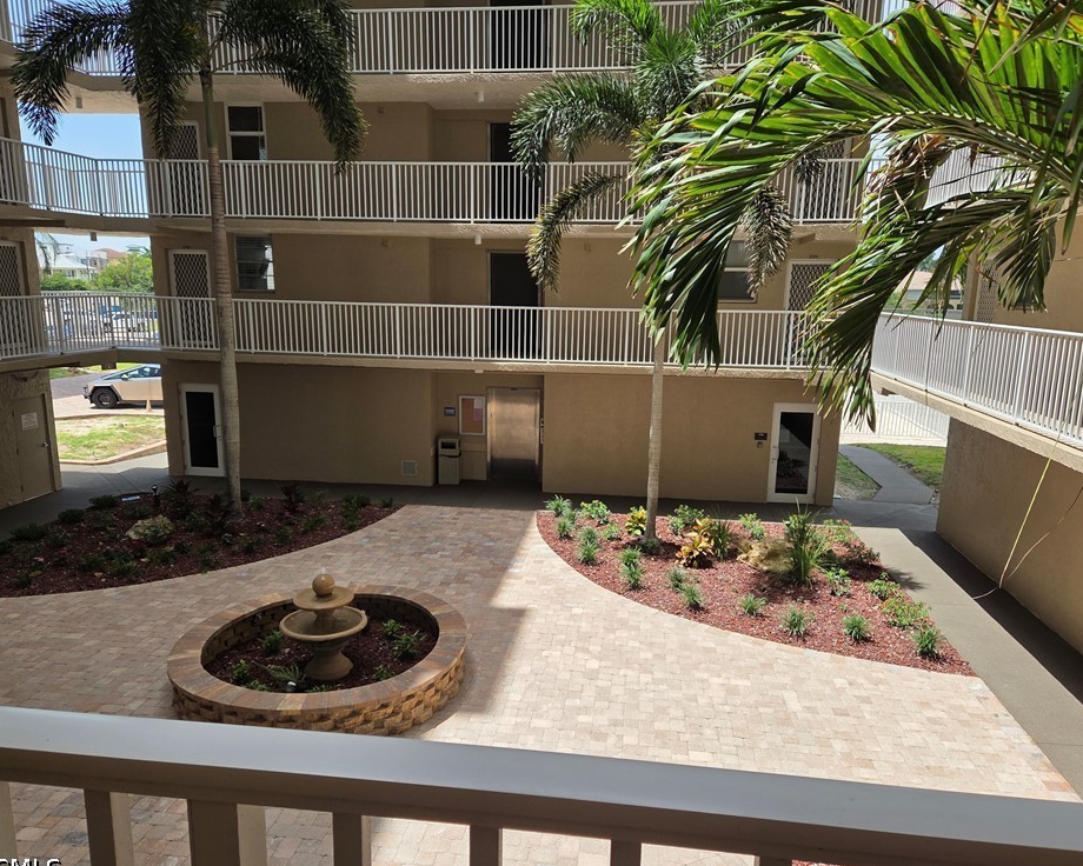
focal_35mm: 25
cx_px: 553
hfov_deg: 68.1
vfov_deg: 56.8
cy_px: 437
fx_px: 801
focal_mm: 5.4
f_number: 1.8
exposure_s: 1/3474
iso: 80
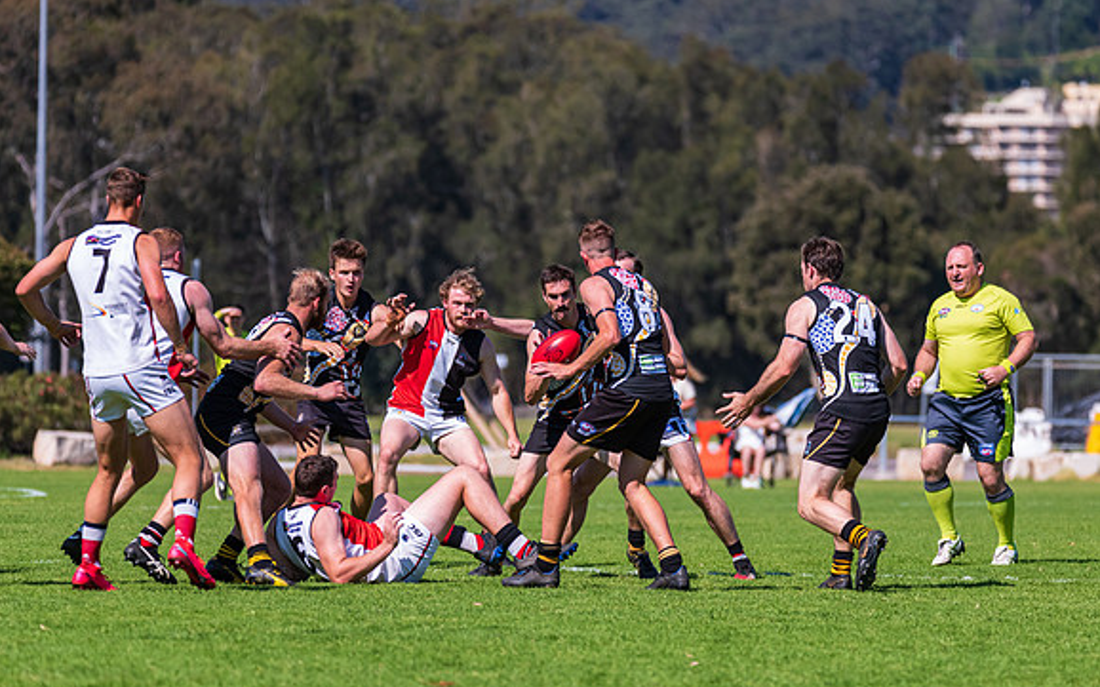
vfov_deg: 3.9
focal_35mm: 337
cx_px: 604
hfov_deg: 6.2
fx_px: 10101
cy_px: 317
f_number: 6.3
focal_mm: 300
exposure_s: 1/3200
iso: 800
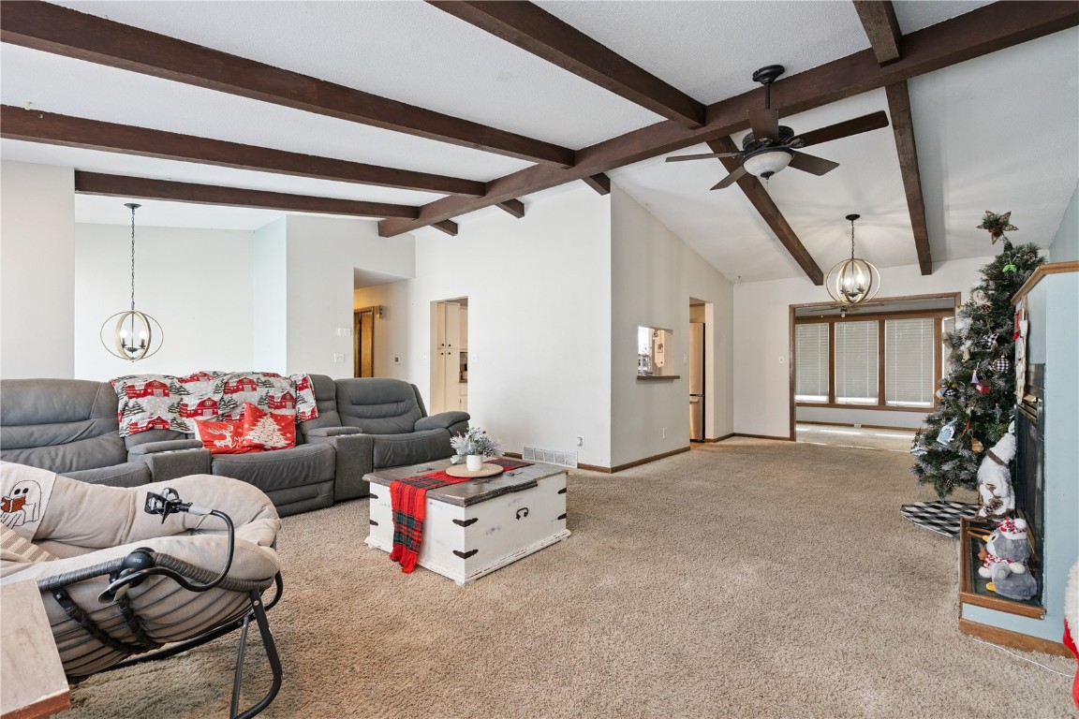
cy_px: 360
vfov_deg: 73.7
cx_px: 540
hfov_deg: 96.7
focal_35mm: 16
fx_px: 480
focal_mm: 16
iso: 400
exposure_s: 1/13
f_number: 9
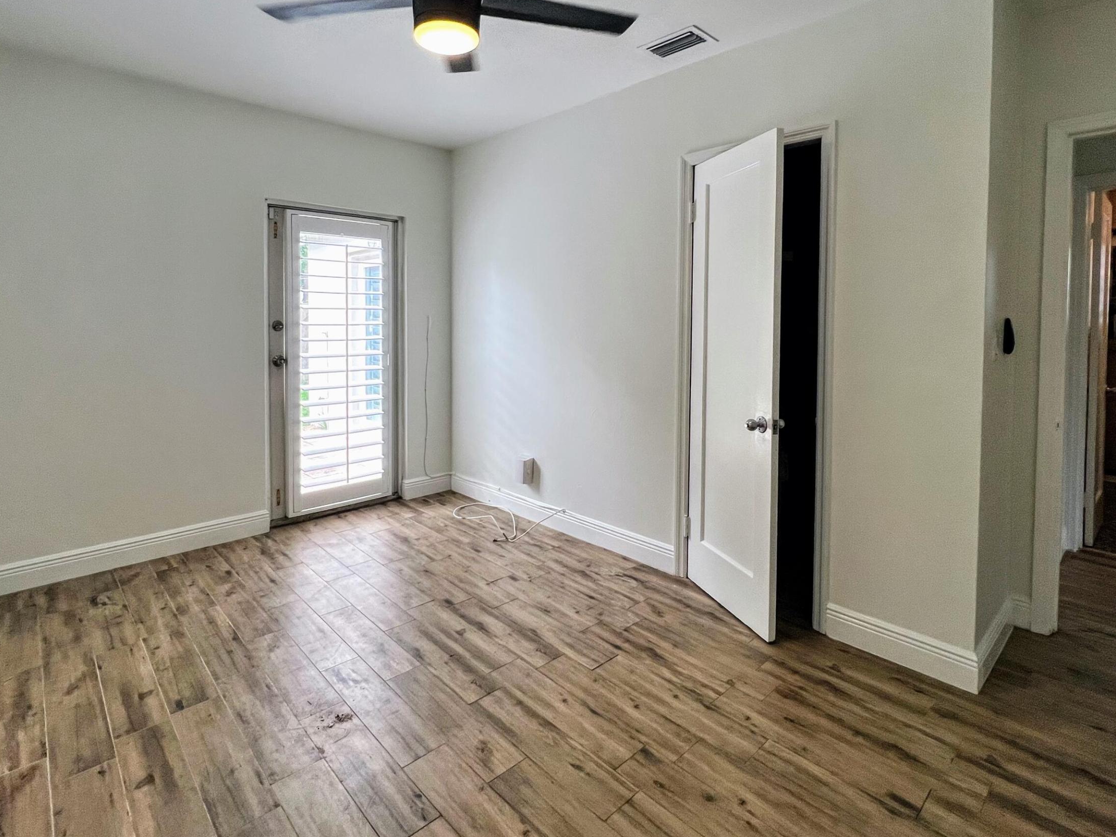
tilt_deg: -1.9
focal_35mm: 17
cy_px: 339
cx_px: 545
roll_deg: -0.2
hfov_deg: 91.0
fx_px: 548
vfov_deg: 74.0
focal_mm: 1.57
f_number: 1.8
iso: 80
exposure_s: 1/120
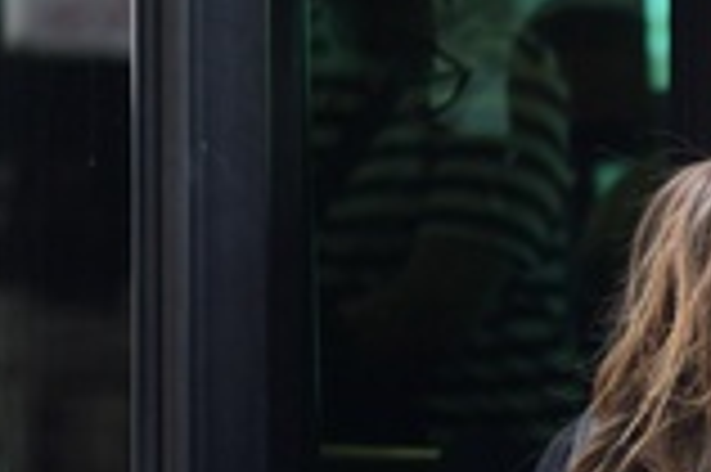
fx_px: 4479
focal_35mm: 227
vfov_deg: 6.0
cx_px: 1562
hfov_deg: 8.5
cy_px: 407
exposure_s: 1/400
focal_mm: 35
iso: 125
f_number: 1.4
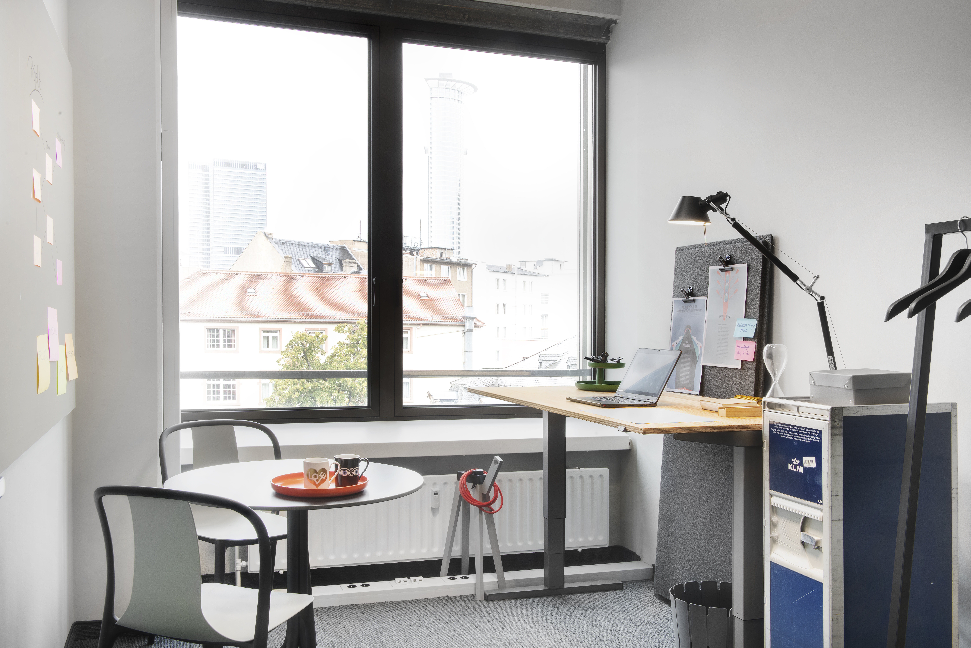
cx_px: 486
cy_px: 324
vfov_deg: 38.9
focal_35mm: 34
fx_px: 917
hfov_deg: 55.8
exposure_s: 1/1.25
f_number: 20
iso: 100
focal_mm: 34
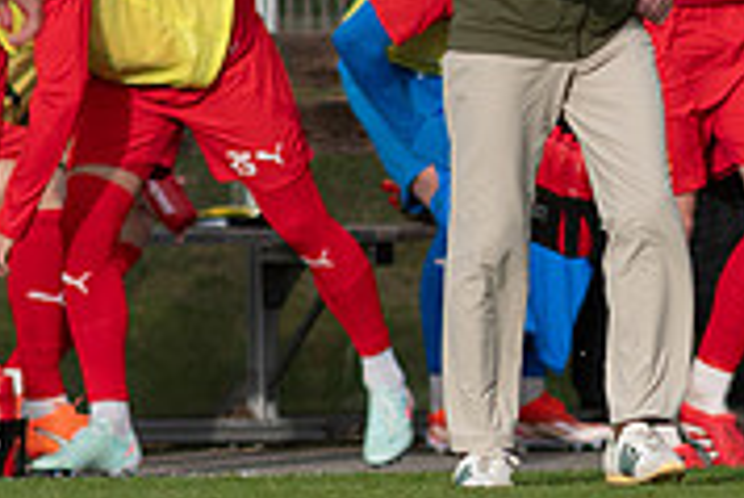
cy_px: -48
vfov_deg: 0.7
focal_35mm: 1950
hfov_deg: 1.1
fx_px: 40332
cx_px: 598
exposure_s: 1/1600
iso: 110
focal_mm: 300
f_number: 3.2
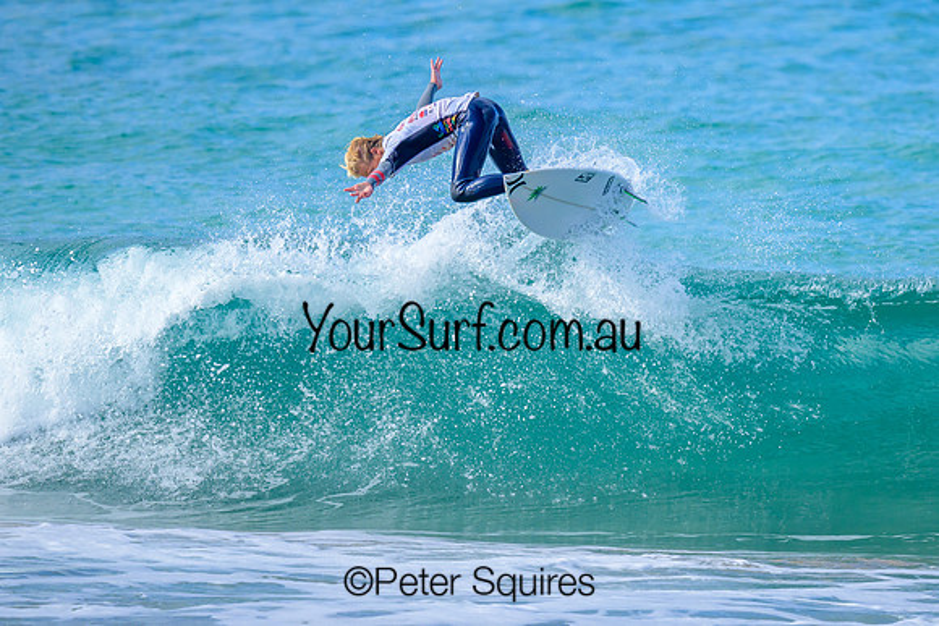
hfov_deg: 1.9
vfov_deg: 1.3
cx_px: 645
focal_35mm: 1098
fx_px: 28656
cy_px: 207
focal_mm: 800
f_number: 6.3
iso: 400
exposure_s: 1/2000
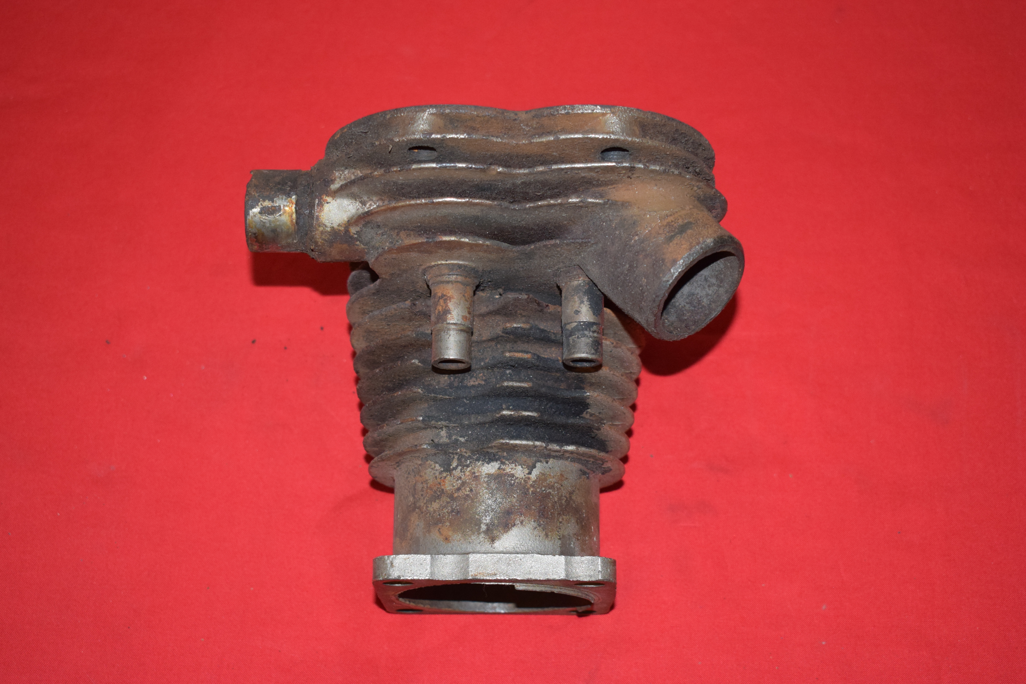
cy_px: 342
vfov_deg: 22.6
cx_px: 513
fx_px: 1710
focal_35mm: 60
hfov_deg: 33.4
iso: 1250
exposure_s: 1/200
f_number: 5
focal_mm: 40
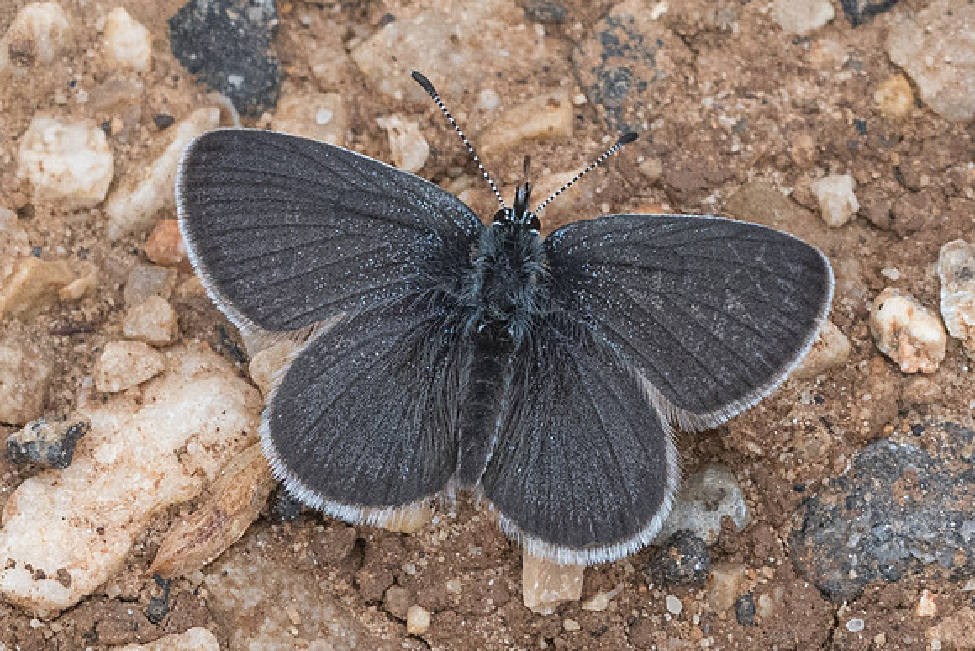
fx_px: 24192
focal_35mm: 893
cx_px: 535
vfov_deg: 1.5
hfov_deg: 2.3
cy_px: 337
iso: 800
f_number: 10
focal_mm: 150
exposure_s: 1/640
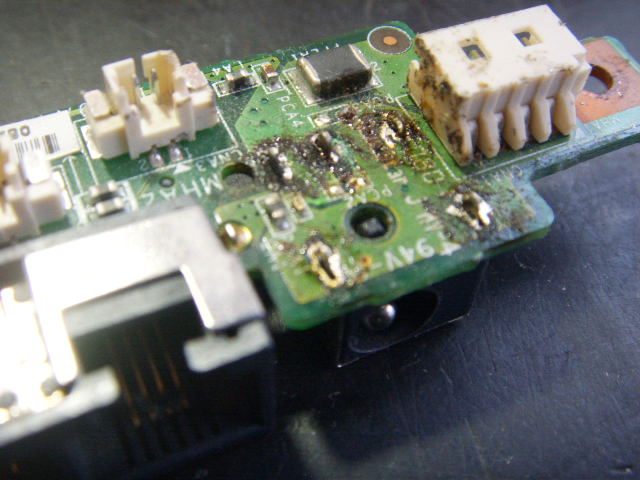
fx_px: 721
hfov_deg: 47.9
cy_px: 240
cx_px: 320
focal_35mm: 39
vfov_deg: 36.8
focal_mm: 6.6
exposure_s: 1/10
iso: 152
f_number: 3.5
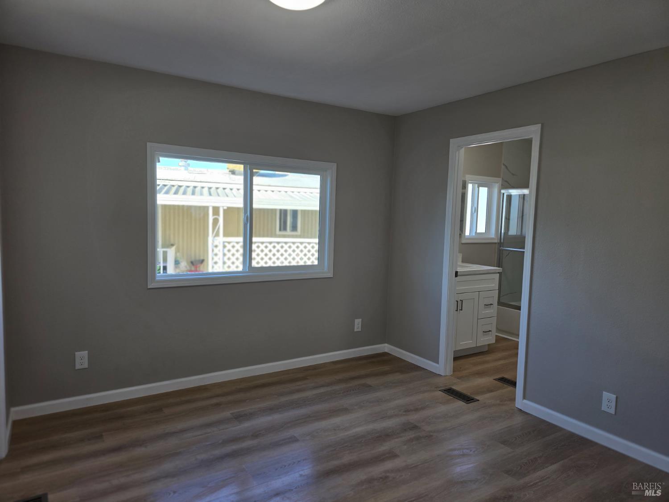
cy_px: 251
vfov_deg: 58.9
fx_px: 445
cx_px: 334
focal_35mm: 23
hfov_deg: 73.9
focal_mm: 6.3
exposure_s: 1/120
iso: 32
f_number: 1.7
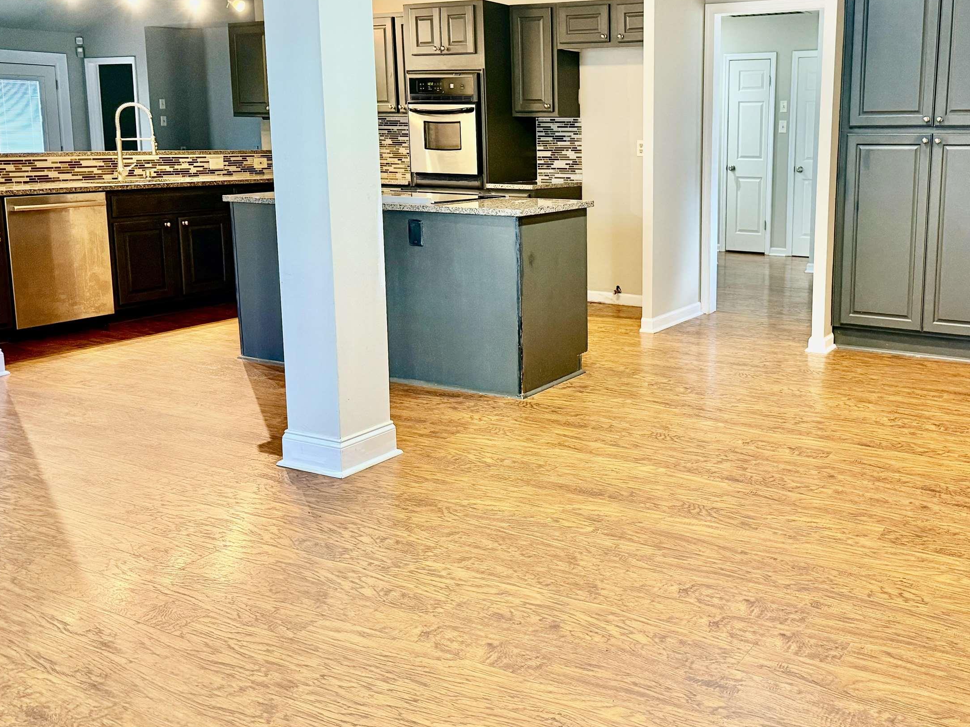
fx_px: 953
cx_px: 655
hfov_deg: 52.8
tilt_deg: -8.1
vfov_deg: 41.5
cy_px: 280
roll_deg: -0.1
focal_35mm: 34
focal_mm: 6.76
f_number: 1.78
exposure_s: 1/60
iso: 400
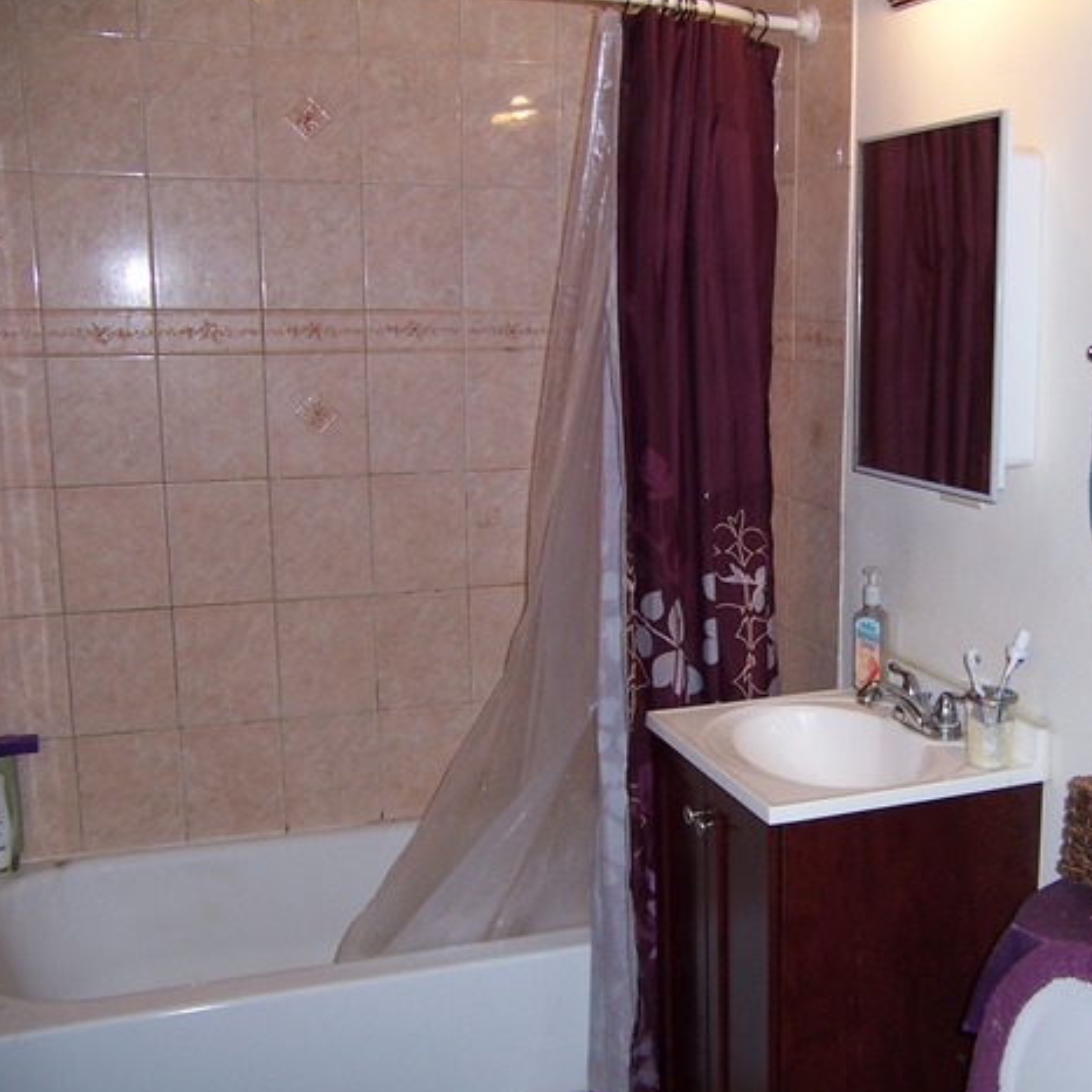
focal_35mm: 40
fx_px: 1428
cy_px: 547
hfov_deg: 41.4
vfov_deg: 41.9
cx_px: 716
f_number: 2.8
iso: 80
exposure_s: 1/60
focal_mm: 5.5
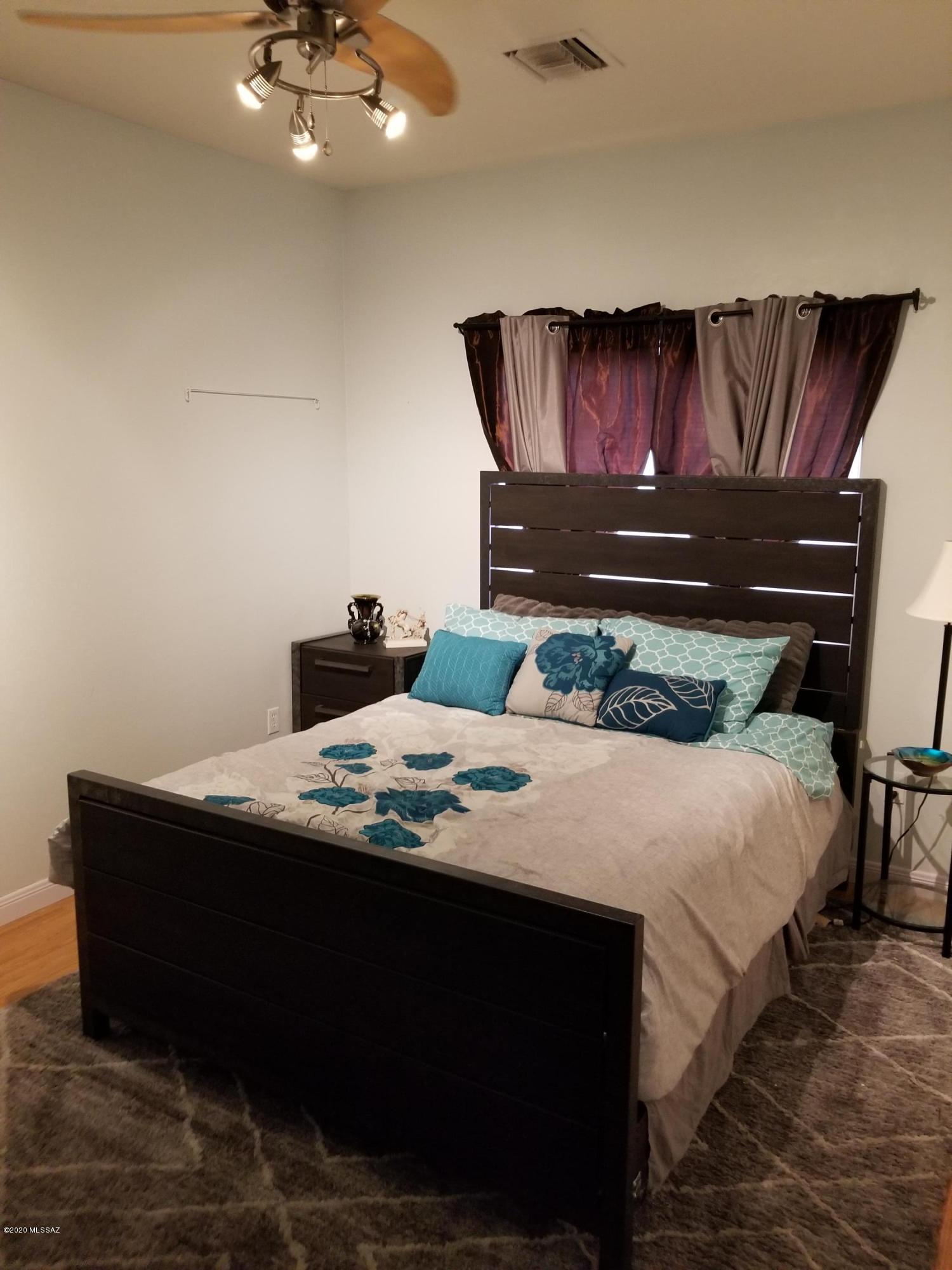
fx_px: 953
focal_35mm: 26
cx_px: 476
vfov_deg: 67.3
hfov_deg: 53.1
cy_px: 635
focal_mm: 4.25
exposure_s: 1/30
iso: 250
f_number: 1.7
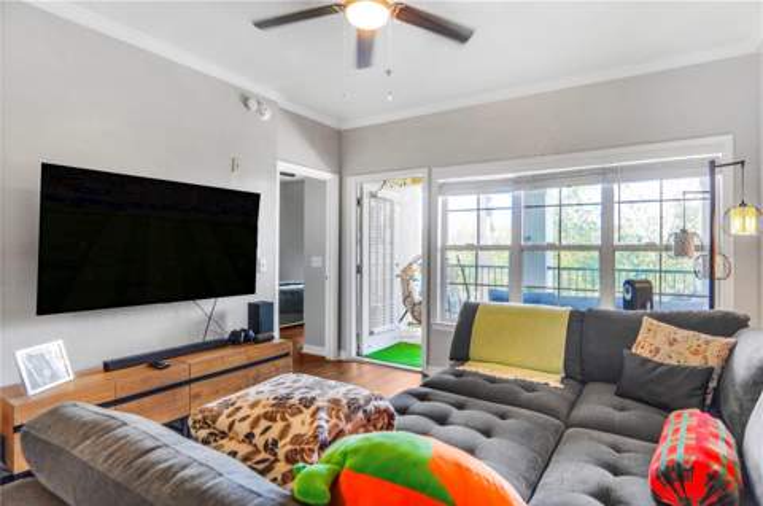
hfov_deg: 90.1
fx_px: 381
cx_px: 382
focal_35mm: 18
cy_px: 253
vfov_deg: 67.2
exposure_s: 1/60
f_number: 2.8
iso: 320
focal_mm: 12
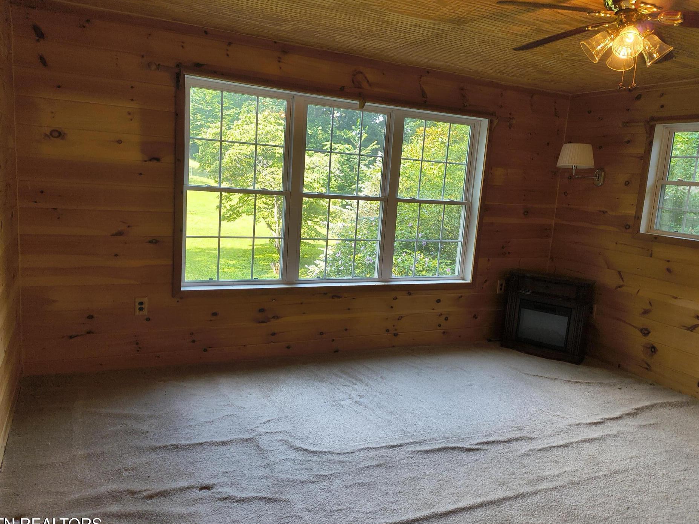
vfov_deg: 51.4
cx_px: 359
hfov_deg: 65.3
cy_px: 267
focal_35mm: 27
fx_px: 545
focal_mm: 4.68
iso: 316
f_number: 1.7
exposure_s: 1/120
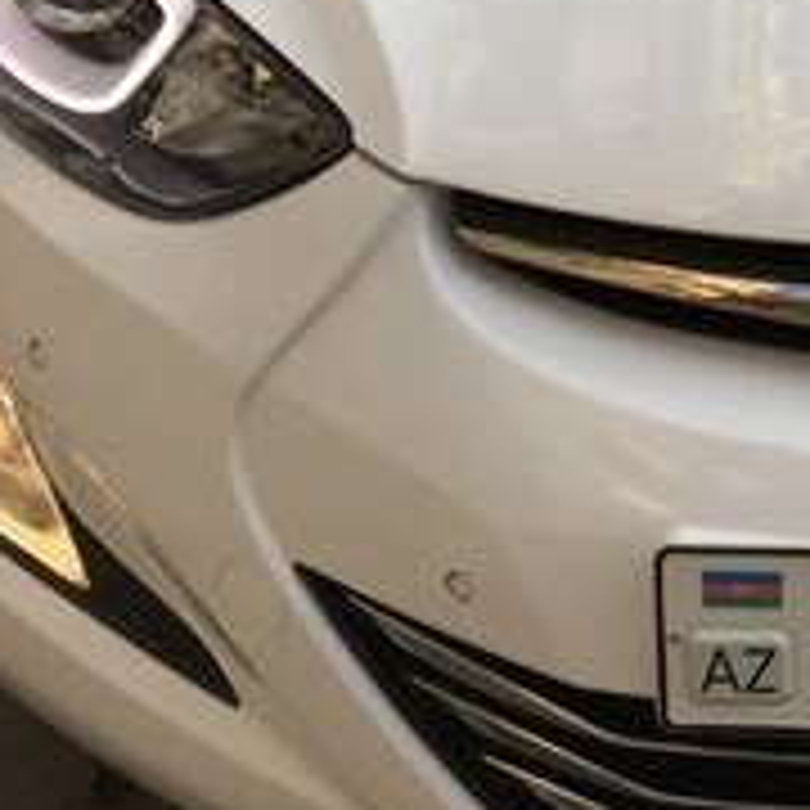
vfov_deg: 17.7
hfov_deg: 17.3
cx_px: 1071
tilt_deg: -22.5
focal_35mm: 94
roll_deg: -0.2
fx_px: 2489
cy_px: -142
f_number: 2.2
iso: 32
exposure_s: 1/304
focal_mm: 4.15
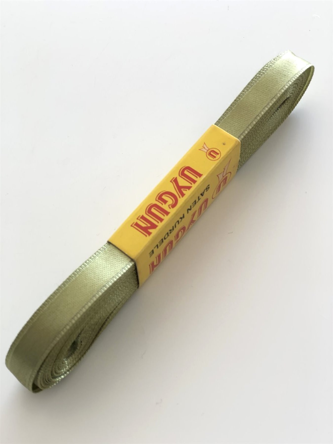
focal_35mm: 57
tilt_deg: -60.9
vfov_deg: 33.8
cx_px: 166
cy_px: 222
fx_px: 731
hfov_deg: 25.7
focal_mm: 6.6
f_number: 2.8
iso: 25
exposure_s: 1/40
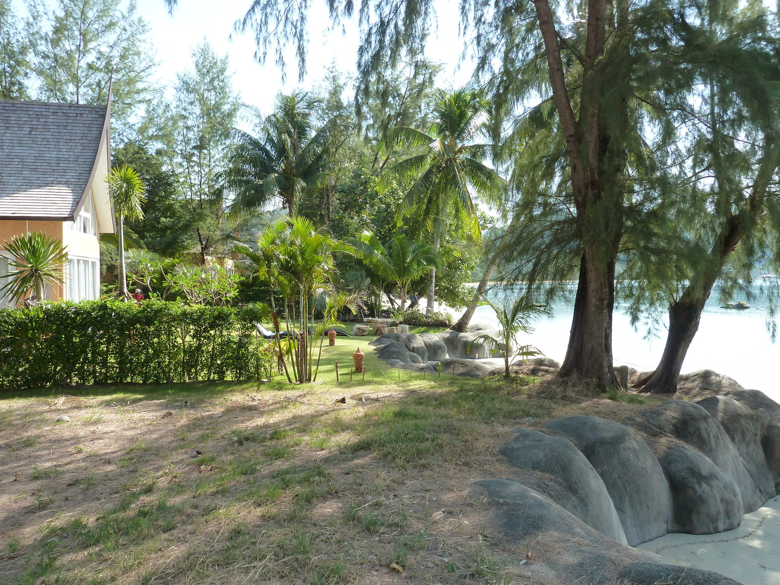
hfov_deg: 69.4
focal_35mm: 25
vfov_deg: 54.9
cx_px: 390
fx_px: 563
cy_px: 292
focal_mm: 4.1
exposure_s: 1/160
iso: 125
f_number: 4
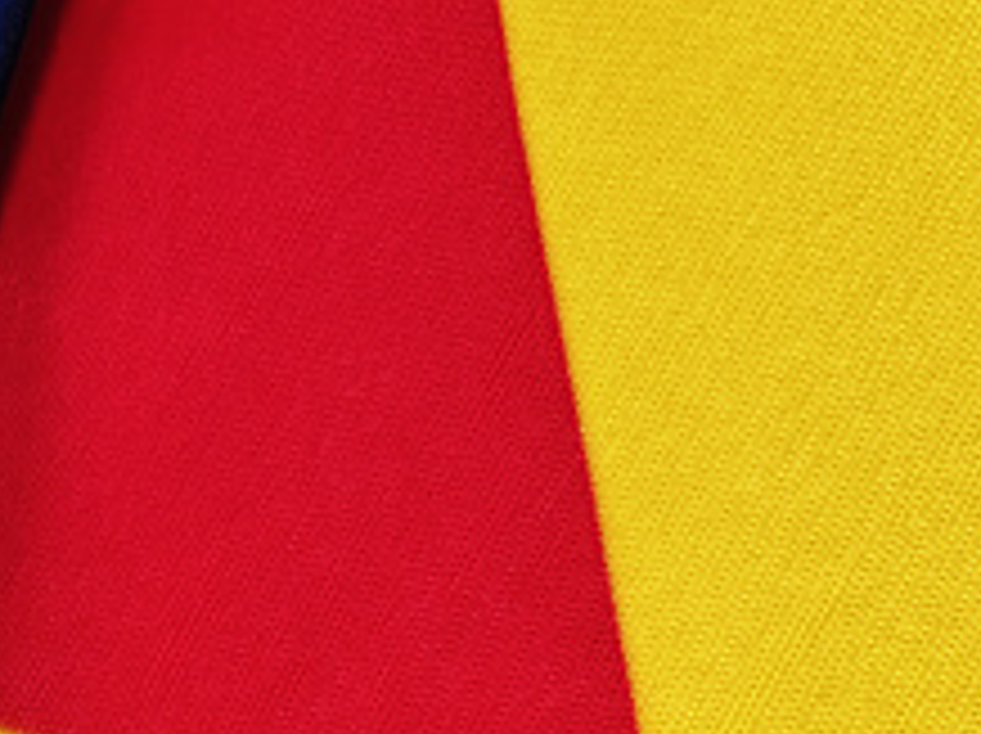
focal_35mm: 114
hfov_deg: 14.4
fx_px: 3227
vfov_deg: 11.9
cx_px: -963
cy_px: 1342
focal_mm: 8.67
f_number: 1.75
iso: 142
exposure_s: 1/120
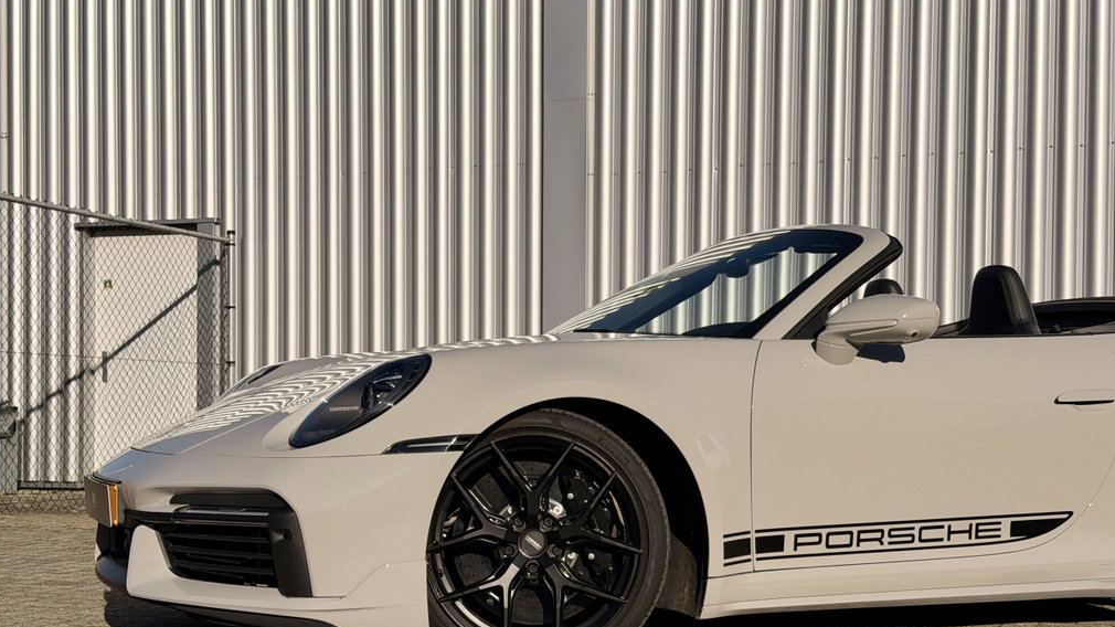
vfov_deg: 22.6
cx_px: 552
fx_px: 1567
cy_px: 396
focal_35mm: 53
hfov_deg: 39.2
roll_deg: +0.3
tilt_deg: +0.3
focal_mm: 6.76
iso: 64
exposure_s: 1/13333
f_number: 1.78
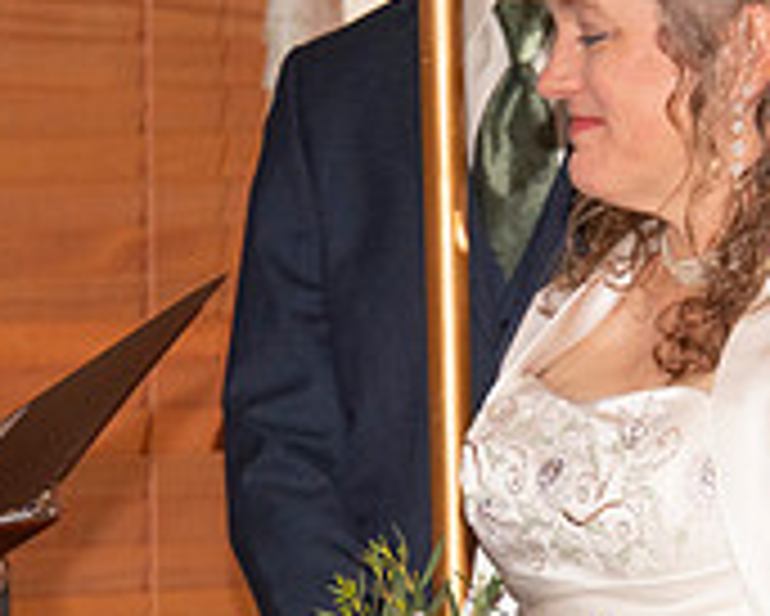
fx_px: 9782
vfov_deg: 3.6
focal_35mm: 429
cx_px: 558
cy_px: 542
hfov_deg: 4.5
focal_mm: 135
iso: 1000
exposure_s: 1/160
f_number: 8
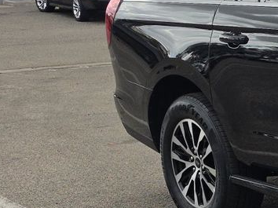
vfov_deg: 14.2
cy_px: 123
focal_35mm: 104
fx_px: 835
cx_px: 560
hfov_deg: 15.2
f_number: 1.4
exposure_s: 1/4332
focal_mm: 6.5
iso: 64
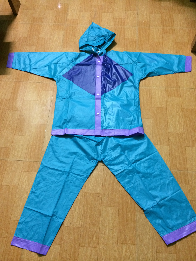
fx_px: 226
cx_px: 98
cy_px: 130
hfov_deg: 46.8
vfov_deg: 60.0
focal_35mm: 30
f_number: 2.2
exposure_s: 1/17
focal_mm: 4.12
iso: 400
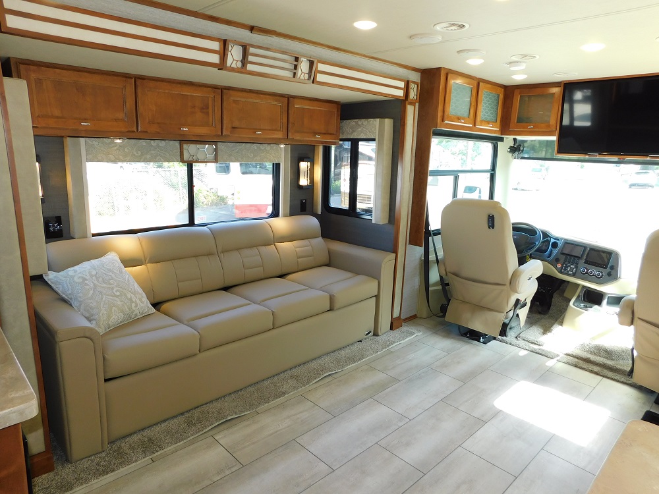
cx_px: 330
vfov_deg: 58.9
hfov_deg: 73.9
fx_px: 438
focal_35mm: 23
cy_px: 247
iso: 125
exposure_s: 1/40
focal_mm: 4
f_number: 3
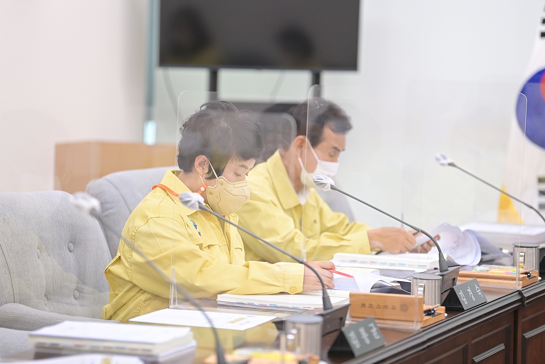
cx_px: 272
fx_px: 2271
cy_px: 182
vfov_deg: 9.1
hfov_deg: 13.7
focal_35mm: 150
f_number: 3.2
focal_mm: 150
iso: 2500
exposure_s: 1/640
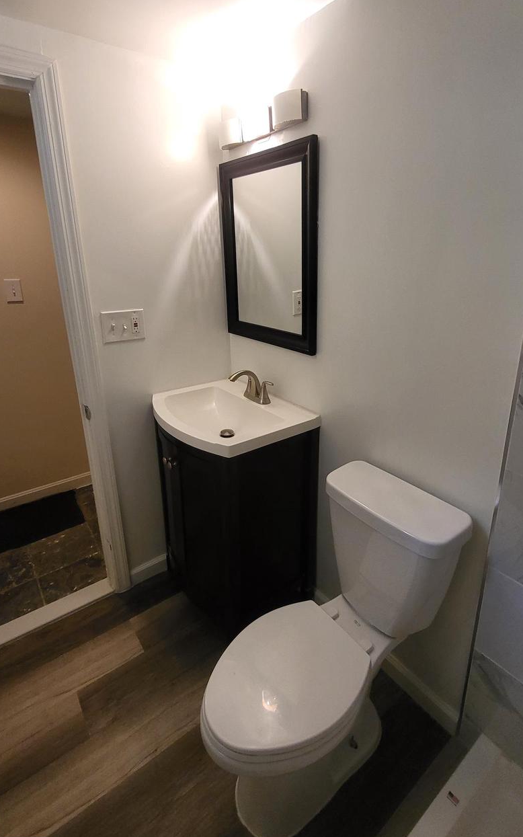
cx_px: 273
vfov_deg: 94.1
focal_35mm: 17
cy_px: 383
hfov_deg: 68.0
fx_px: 388
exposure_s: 1/60
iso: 250
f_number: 2.2
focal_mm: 1.74
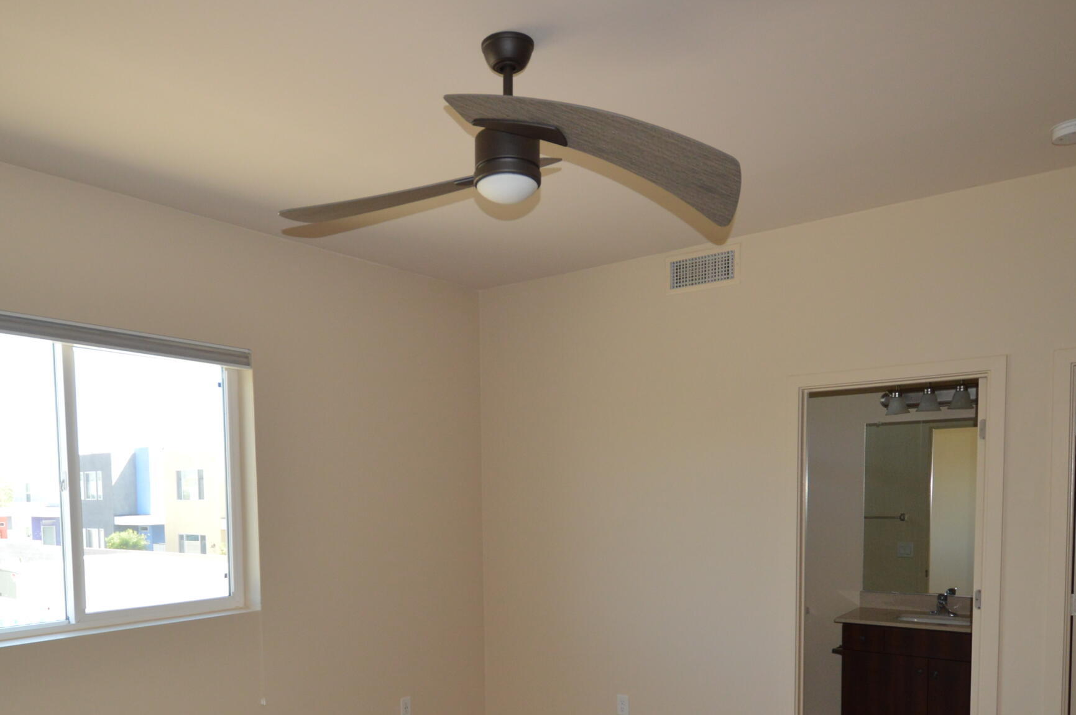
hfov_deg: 69.4
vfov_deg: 47.5
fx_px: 776
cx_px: 515
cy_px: 540
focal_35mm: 26
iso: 400
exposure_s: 1/125
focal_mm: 10
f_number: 4
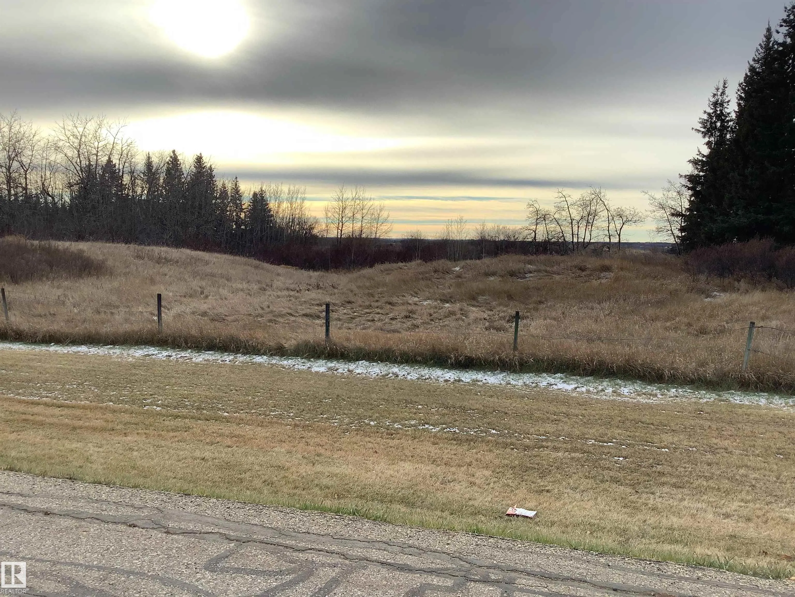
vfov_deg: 45.4
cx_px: 398
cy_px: 298
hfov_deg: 58.4
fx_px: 712
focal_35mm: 31
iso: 25
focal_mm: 3.3
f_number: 2.4
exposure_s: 1/375
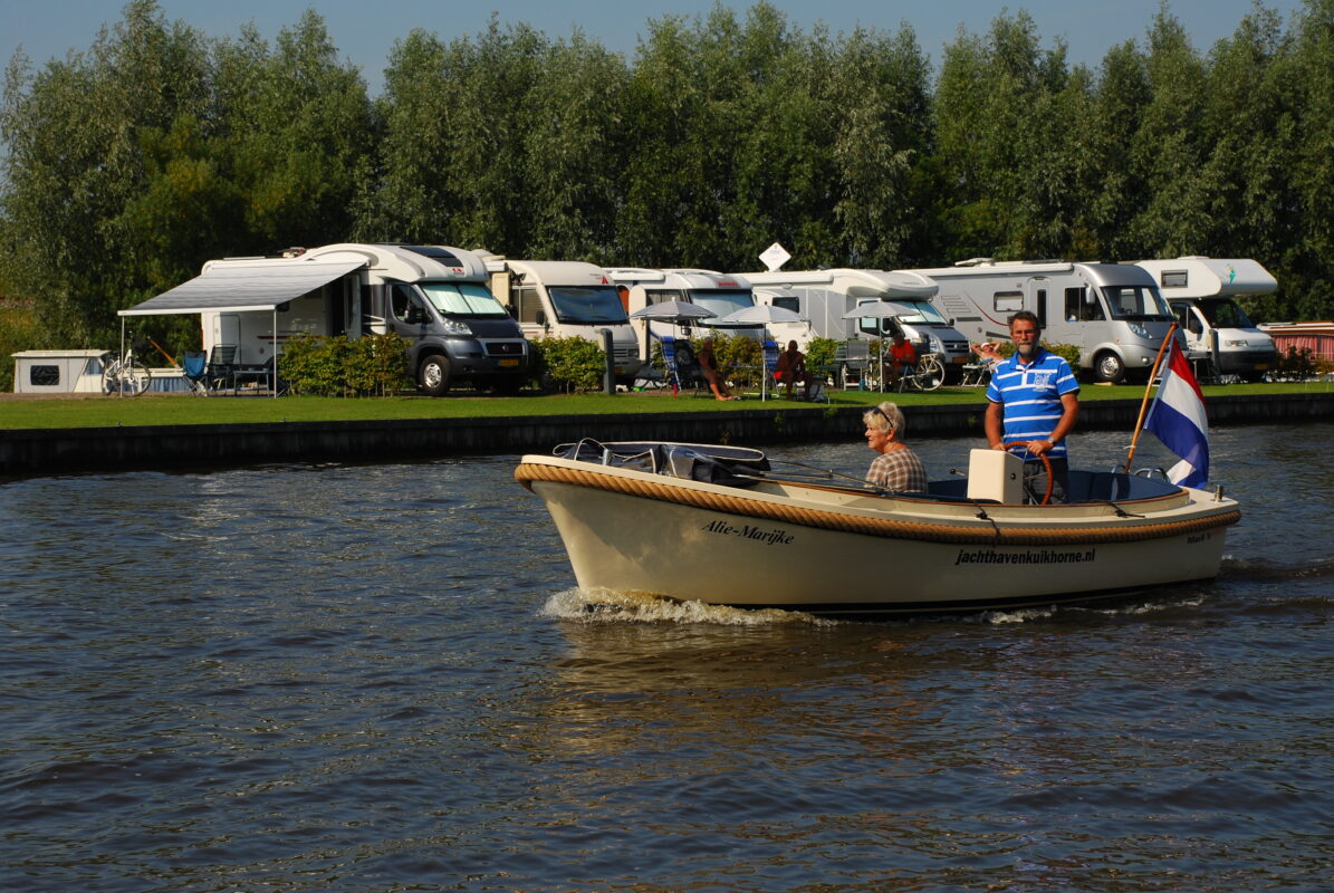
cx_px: 667
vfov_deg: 17.5
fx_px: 2894
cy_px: 446
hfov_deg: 26.0
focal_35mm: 78
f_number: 9
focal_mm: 52
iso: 100
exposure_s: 1/320
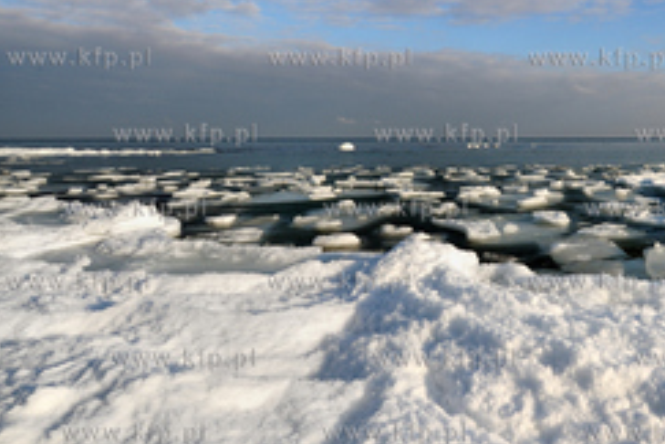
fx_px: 425
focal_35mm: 23
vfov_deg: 54.6
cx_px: 542
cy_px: 170
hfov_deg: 68.1
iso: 200
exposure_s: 1/200
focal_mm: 14
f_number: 14
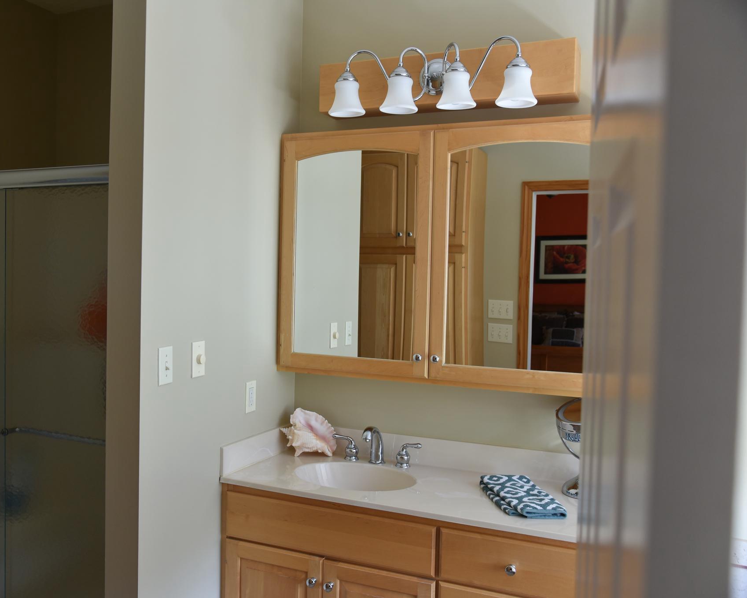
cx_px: 299
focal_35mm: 34
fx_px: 752
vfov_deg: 43.3
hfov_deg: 52.5
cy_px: 299
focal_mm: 30
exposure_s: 1/80
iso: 800
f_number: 4.5
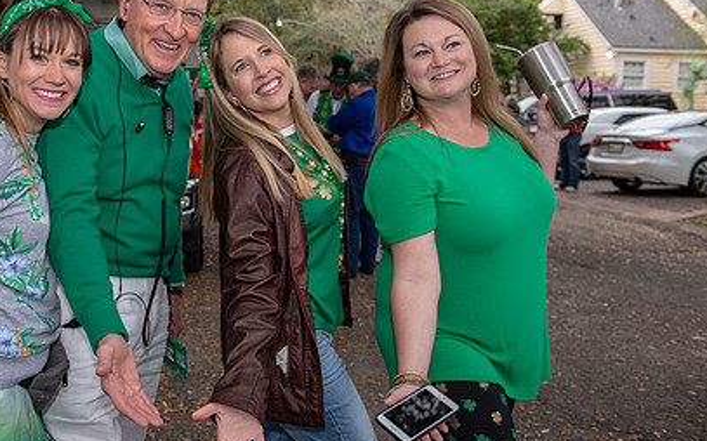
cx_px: 221
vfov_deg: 28.5
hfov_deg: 43.6
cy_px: 174
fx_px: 867
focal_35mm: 45
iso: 400
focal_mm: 31
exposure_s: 1/160
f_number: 5
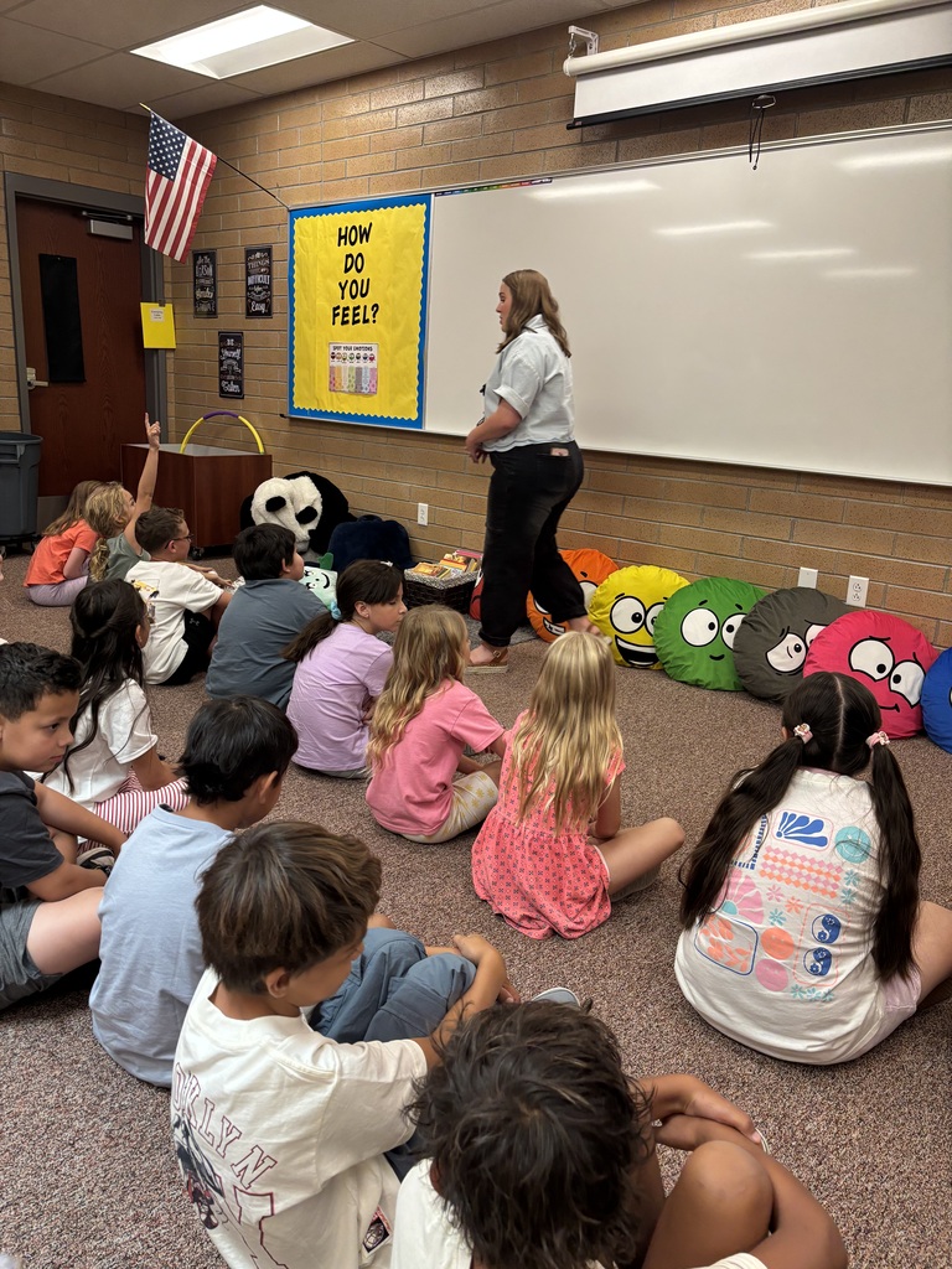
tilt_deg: -14.5
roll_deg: -3.9
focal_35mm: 26
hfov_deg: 53.1
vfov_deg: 67.3
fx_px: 953
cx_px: 476
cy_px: 634
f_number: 1.6
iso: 160
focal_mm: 5.96
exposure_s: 1/59
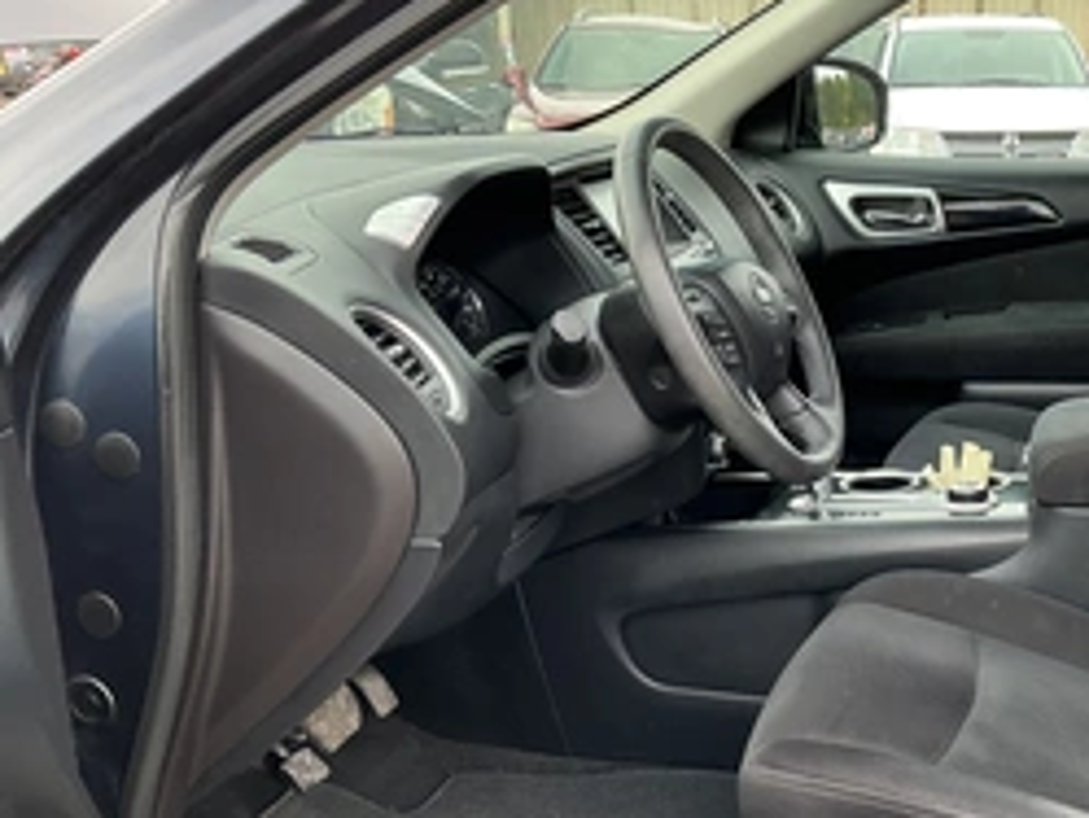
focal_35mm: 45
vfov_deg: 32.2
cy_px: 468
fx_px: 1416
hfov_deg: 40.5
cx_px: 857
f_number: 1.8
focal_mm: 3
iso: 25
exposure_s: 1/122
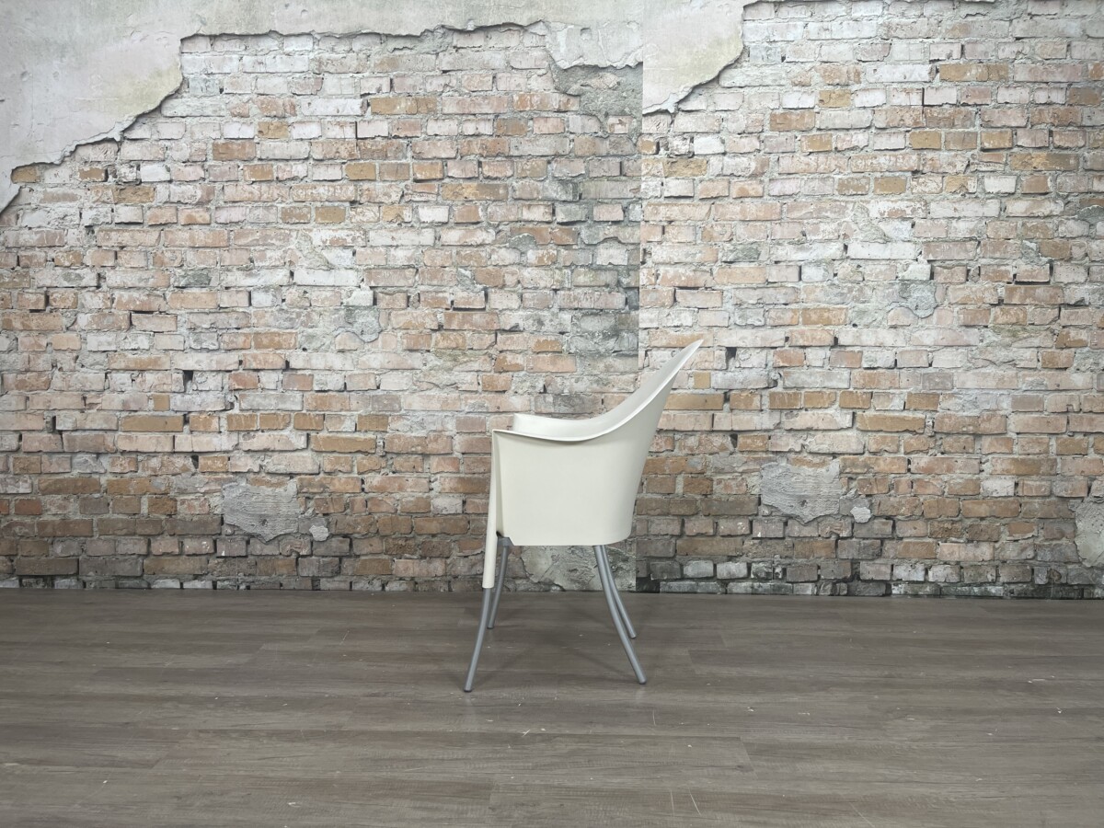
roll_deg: -0.4
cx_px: 552
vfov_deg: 53.1
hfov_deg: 67.3
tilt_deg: -5.1
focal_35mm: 26
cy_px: 414
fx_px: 829
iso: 100
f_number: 1.6
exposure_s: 1/100
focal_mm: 5.1
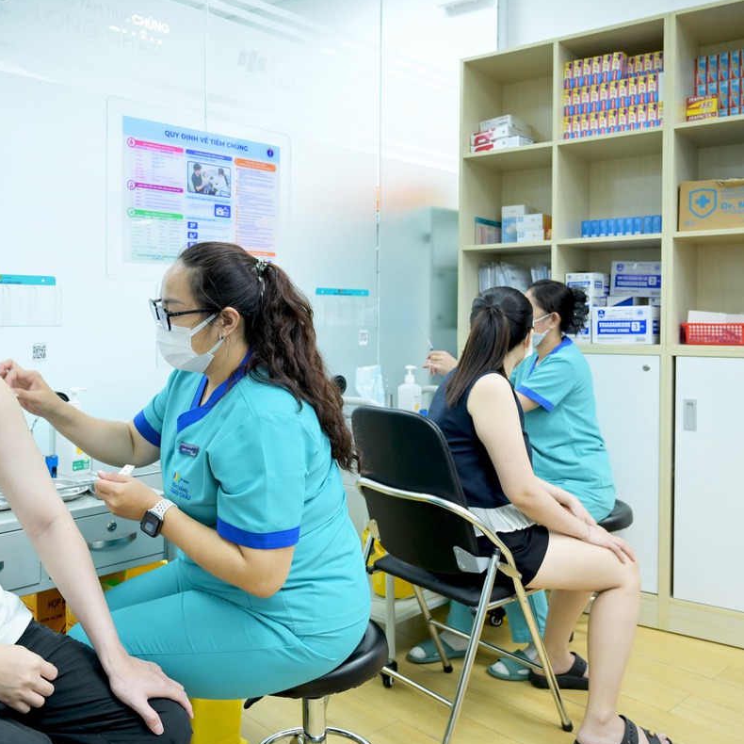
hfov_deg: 52.4
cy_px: 372
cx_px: 320
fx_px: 754
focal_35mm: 31
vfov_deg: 52.5
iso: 1250
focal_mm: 24
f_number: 4
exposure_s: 1/100
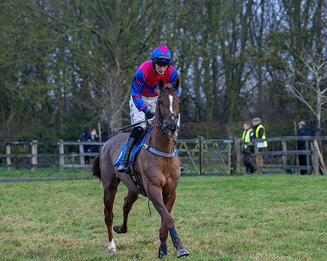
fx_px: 1935
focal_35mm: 200
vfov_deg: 7.7
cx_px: 168
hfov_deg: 9.7
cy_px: 117
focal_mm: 135
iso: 800
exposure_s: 1/500
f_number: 4
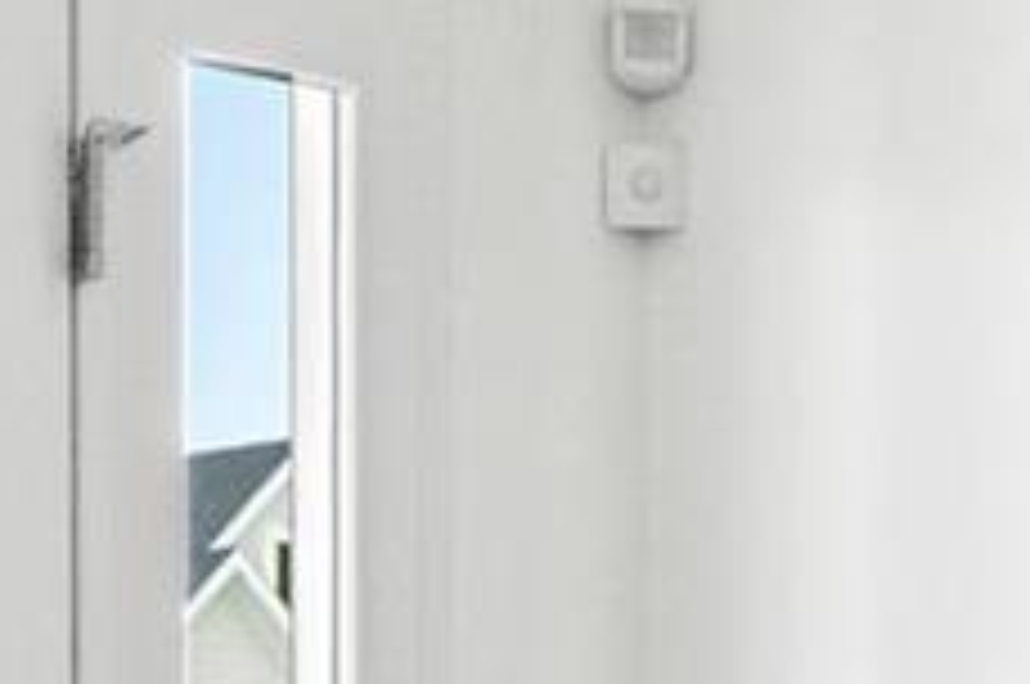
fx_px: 3600
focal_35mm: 126
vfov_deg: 10.5
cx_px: 913
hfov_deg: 16.1
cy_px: 994
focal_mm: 9
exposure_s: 1/50
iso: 400
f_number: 8
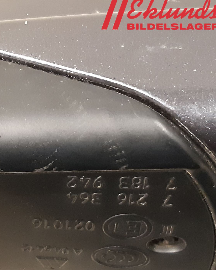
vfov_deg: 49.0
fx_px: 296
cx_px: 22
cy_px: 145
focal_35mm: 37
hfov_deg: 37.6
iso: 500
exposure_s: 1/25
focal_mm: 3.93
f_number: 1.7
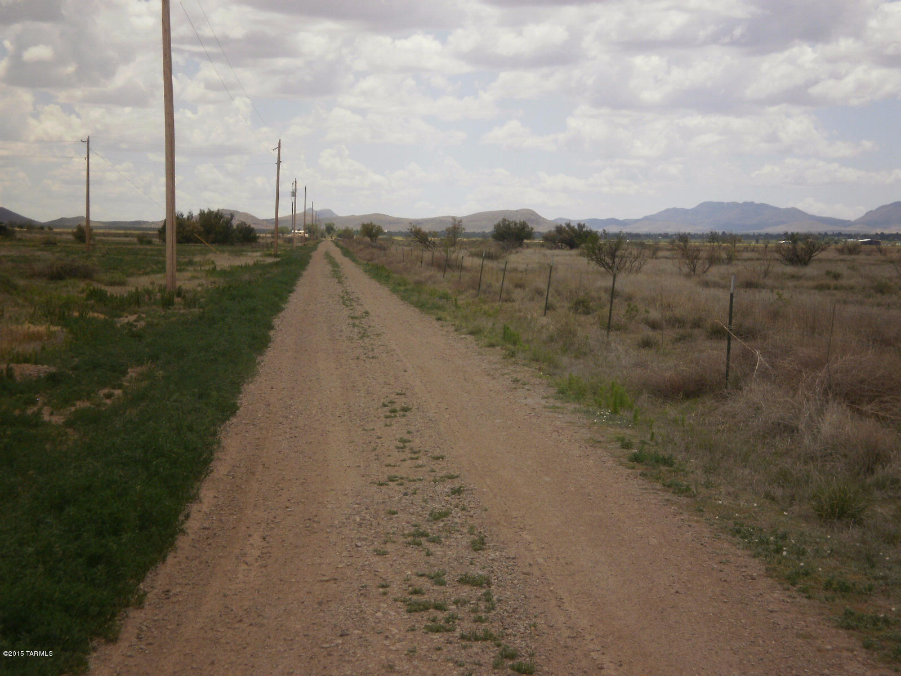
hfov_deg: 26.7
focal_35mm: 73
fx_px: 1900
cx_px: 450
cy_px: 338
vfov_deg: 20.2
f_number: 14.1
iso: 100
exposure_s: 1/125
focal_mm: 12.95
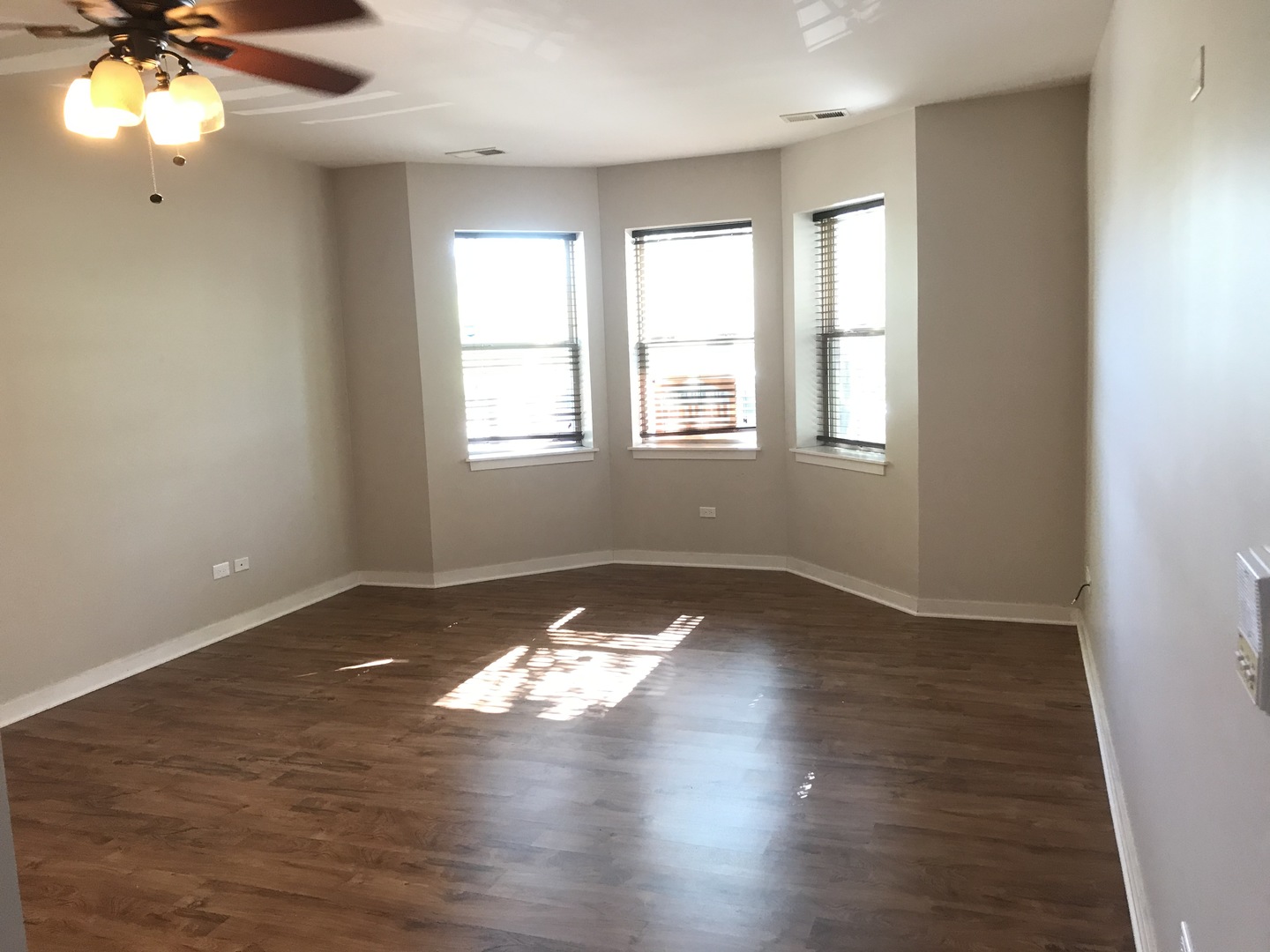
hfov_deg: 63.4
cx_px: 635
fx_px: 1027
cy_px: 476
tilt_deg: -7.8
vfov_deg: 49.7
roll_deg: +2.5
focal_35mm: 28
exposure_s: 1/17
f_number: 1.8
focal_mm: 3.99
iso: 40
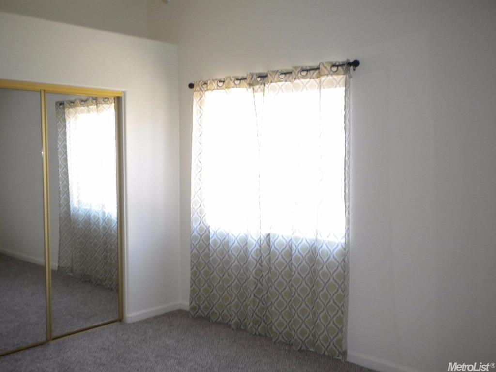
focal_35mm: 35
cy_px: 186
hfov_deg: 52.6
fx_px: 502
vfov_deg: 40.7
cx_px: 248
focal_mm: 6.3
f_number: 3.1
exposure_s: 1/32.7
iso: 200
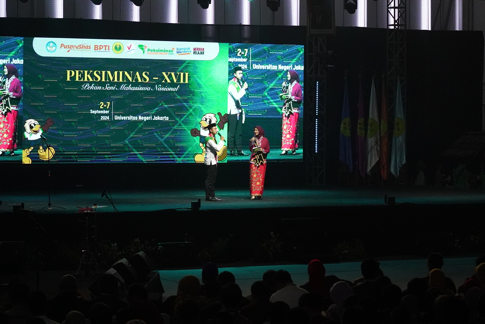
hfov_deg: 19.4
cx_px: 242
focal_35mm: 105
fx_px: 1416
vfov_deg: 13.1
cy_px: 162
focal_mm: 70
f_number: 4.5
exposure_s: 1/400
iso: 6400
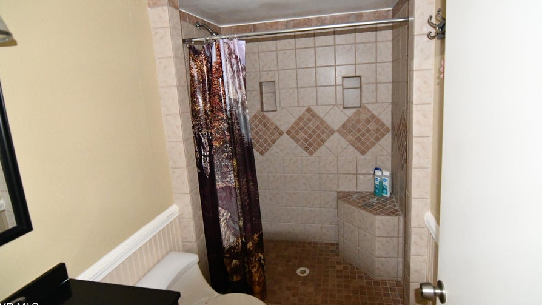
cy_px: 131
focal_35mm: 18
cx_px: 282
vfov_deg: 60.8
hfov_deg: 92.6
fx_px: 259
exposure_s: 1/60
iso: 6400
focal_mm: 11
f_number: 2.8
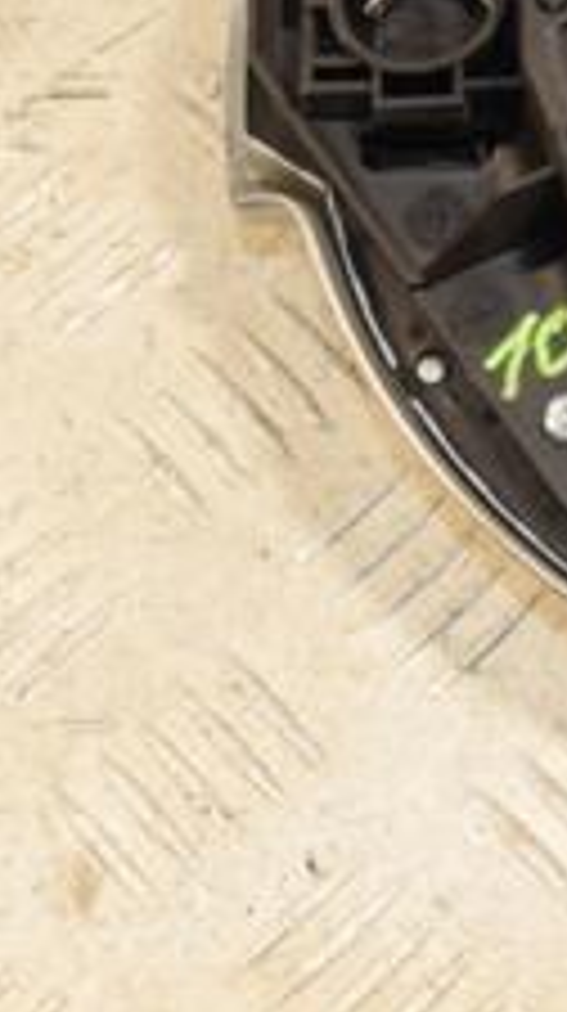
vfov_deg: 19.4
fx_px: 2923
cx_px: 1094
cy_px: 166
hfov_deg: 10.3
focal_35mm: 109
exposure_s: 1/200
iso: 800
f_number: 6.3
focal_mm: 26
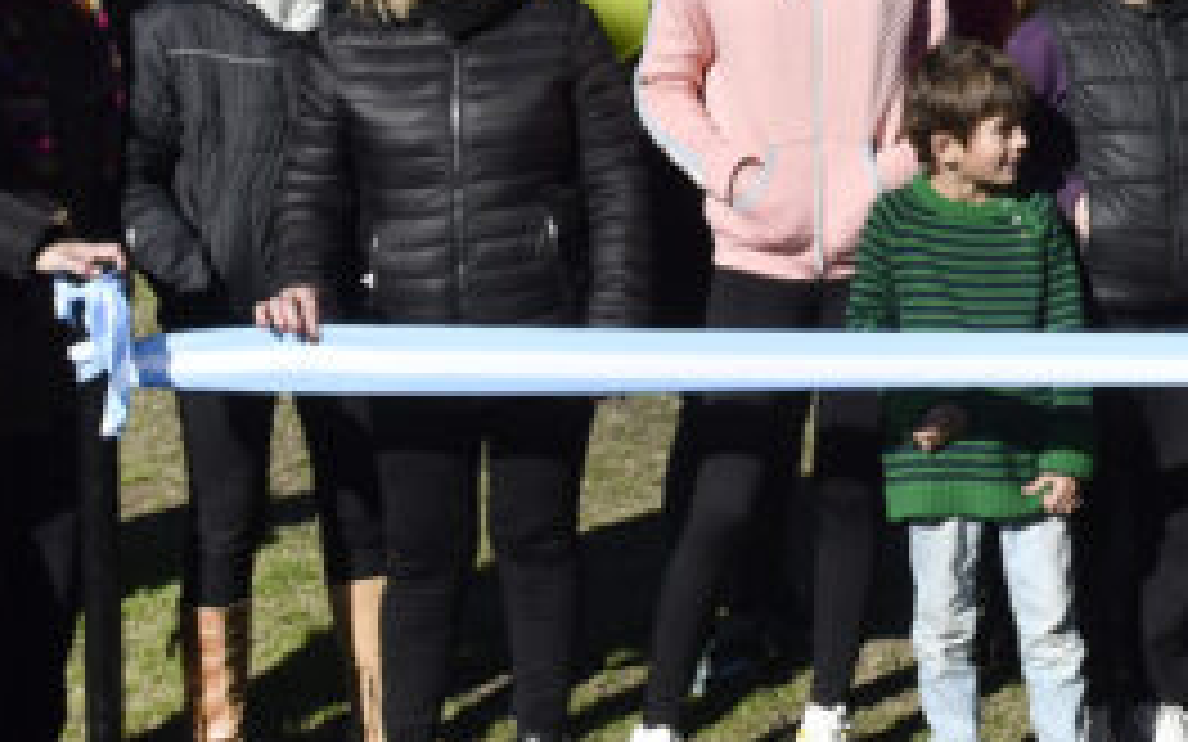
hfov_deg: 20.3
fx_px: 3173
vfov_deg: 13.1
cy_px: -99
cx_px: 1274
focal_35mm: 98
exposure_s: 1/2500
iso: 500
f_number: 9
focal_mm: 22
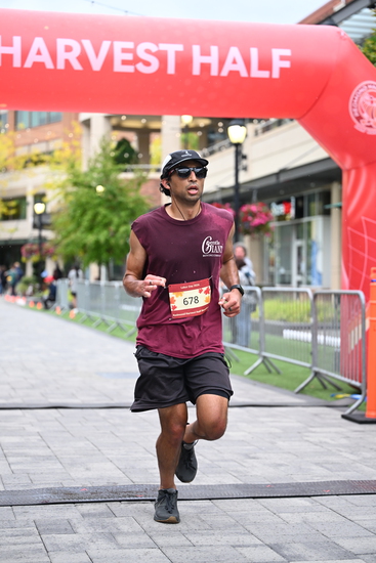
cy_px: 282
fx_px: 1096
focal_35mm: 70
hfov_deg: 19.5
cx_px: 188
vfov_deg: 28.8
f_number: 2.8
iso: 1250
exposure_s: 1/1250
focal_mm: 70
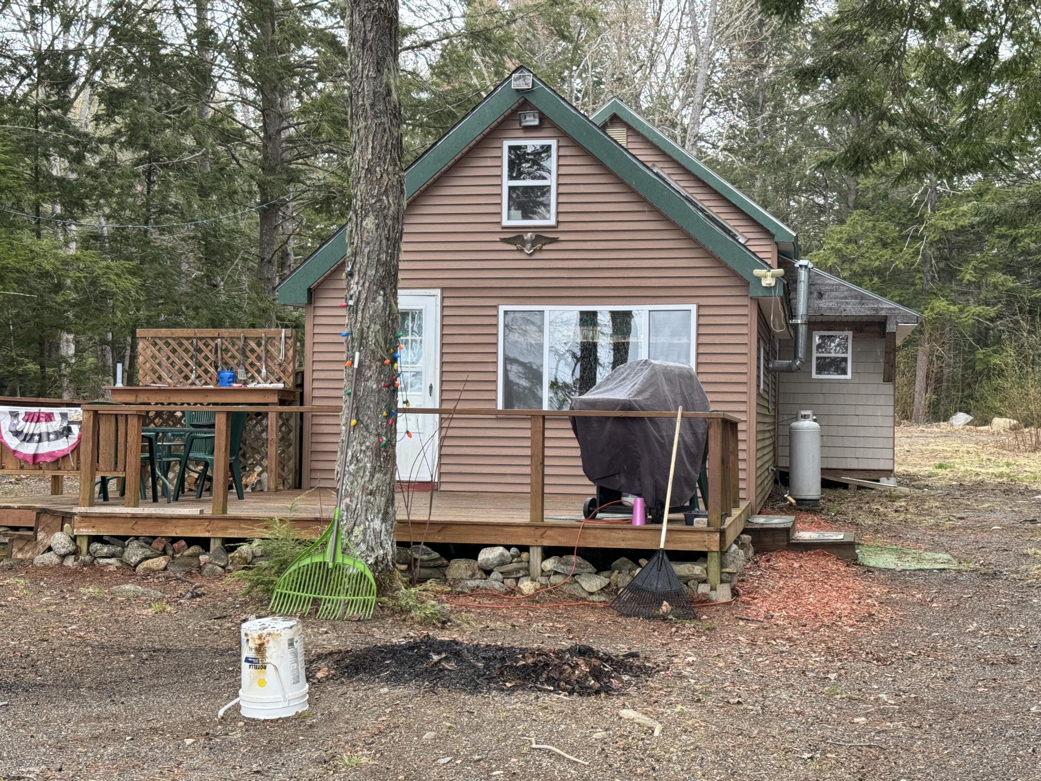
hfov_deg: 39.7
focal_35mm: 48
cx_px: 520
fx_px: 1443
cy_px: 390
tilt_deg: +1.6
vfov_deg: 30.3
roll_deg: -0.1
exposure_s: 1/144
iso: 50
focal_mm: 6.76
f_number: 1.78
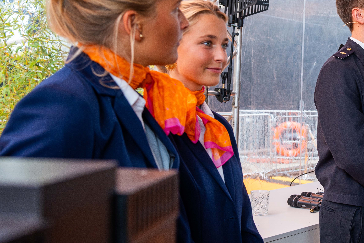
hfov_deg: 32.0
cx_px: 340
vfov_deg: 22.6
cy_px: 45
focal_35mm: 59
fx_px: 596
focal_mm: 29
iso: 250
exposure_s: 1/160
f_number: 4
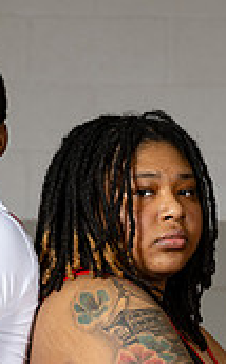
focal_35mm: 340
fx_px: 3362
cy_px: 376
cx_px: 104
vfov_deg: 6.2
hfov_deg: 3.9
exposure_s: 1/125
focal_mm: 70
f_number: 4.5
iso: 200
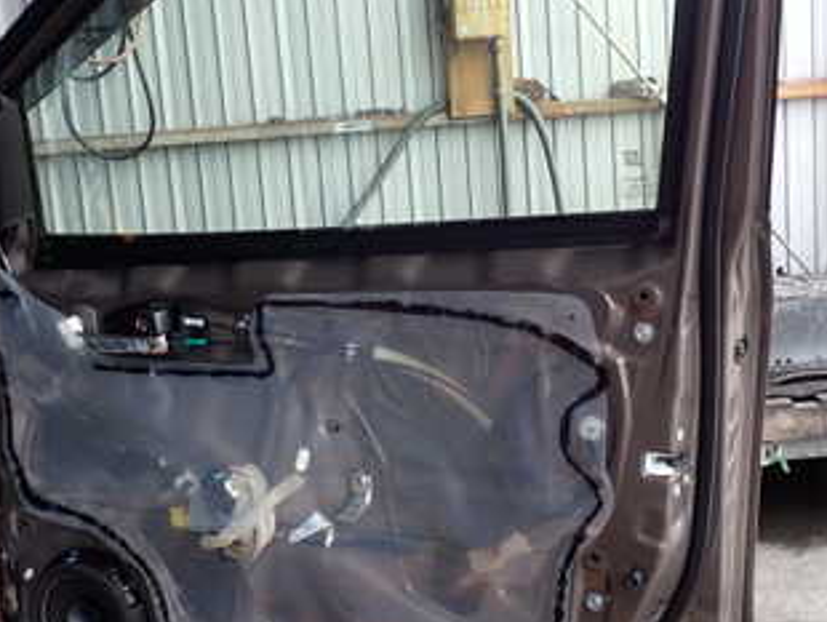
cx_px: 478
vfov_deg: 25.3
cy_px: 315
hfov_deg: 33.1
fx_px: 1387
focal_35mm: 58
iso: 100
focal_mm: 5.4
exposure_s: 1/100
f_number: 3.2
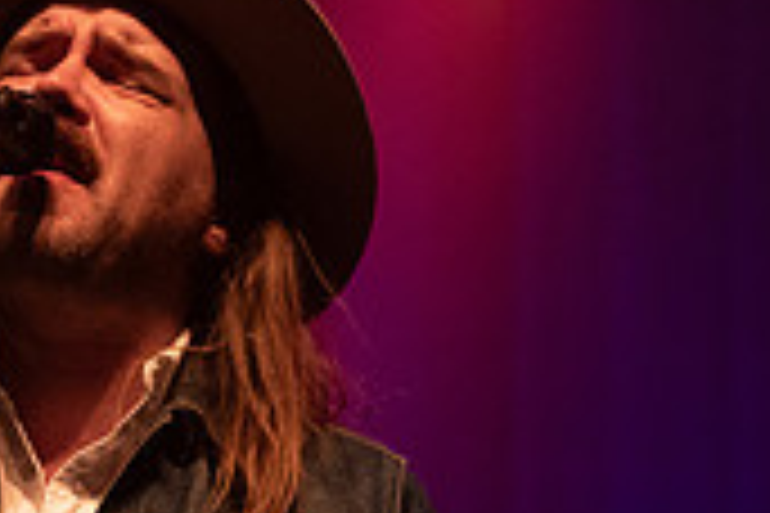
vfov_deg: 5.8
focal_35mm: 238
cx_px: 284
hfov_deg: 8.6
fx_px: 5090
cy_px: 407
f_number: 3.2
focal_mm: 70
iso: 2500
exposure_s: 1/160
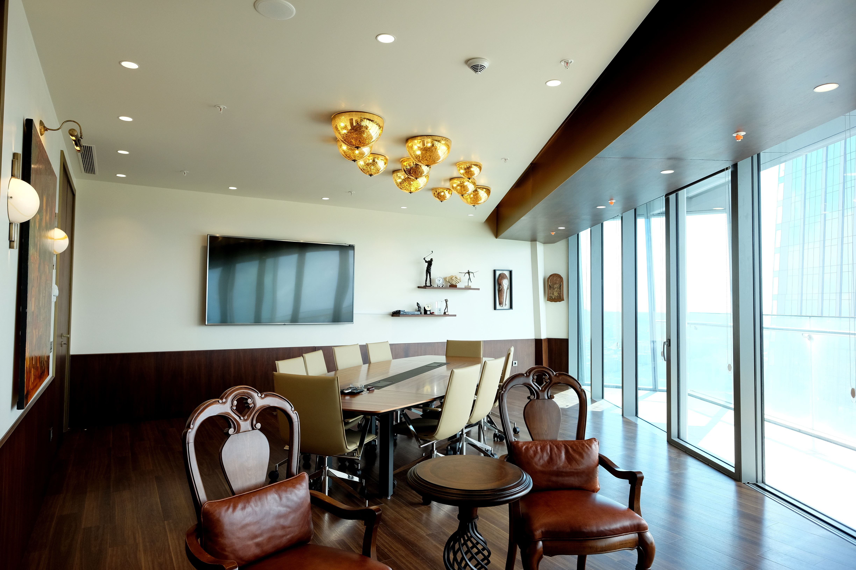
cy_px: 285
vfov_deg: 59.5
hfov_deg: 81.2
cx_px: 428
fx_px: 499
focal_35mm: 21
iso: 400
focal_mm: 14
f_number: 4
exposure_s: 1/125
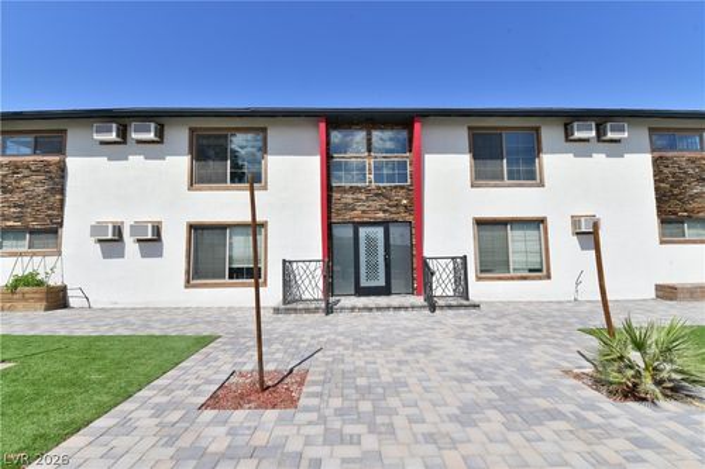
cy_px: 234
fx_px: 294
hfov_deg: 100.4
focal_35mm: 15
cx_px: 352
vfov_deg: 77.3
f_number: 11
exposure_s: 1/100
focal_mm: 15
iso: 100
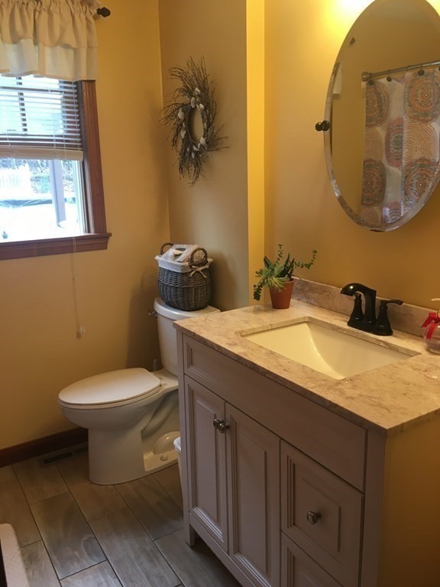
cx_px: 220
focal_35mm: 29
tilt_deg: -12.0
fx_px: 491
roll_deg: +0.8
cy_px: 294
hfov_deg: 48.2
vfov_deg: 61.7
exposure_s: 1/30
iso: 50
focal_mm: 4.15
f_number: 2.2
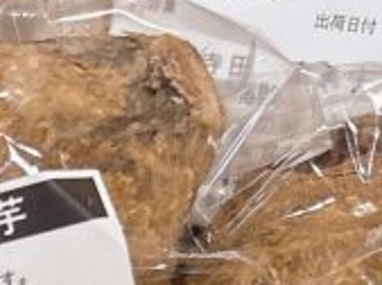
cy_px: 783
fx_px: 1630
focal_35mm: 148
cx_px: -414
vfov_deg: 8.7
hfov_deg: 11.8
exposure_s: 1/60
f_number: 1.6
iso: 125
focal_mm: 5.96
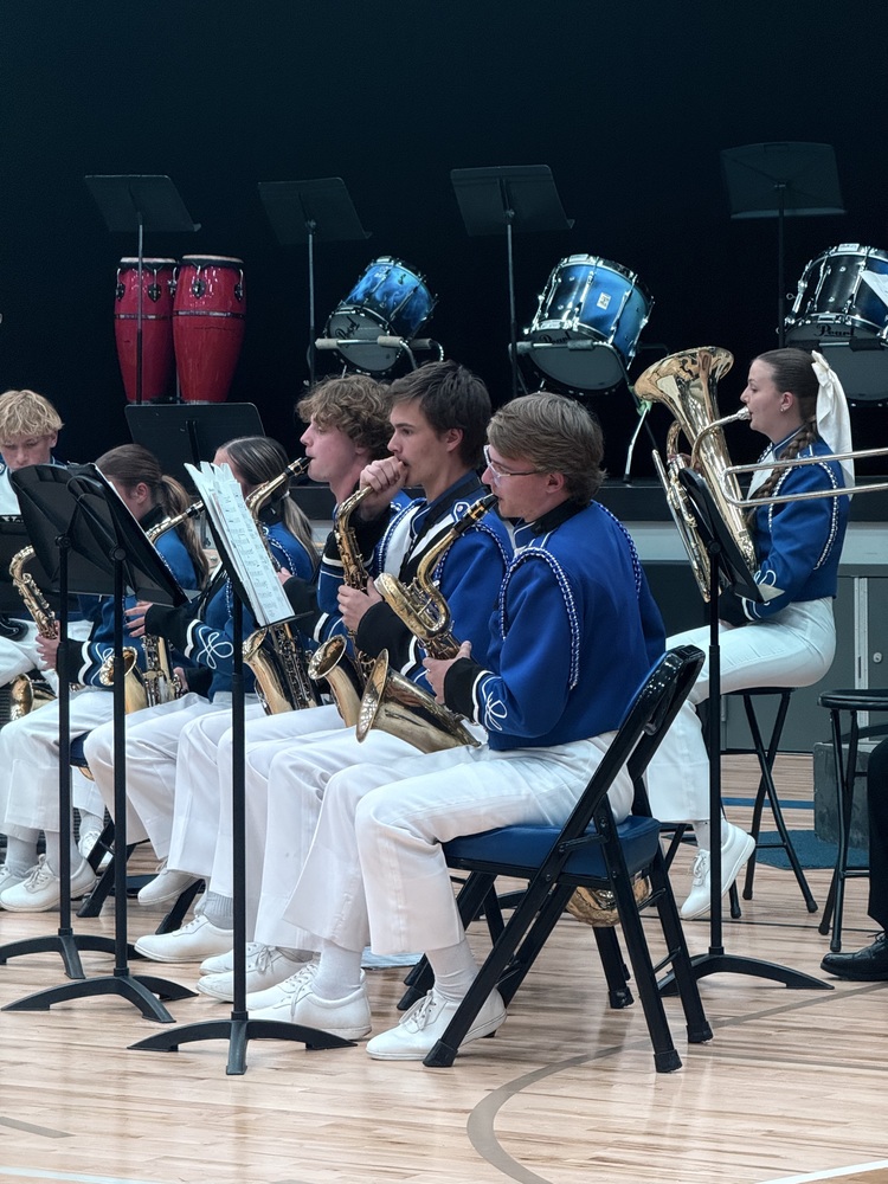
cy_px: 592
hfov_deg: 12.3
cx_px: 444
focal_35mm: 120
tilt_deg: -1.1
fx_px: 4104
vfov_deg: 16.4
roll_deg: +0.2
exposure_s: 1/92
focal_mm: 15.66
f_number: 2.8
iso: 400
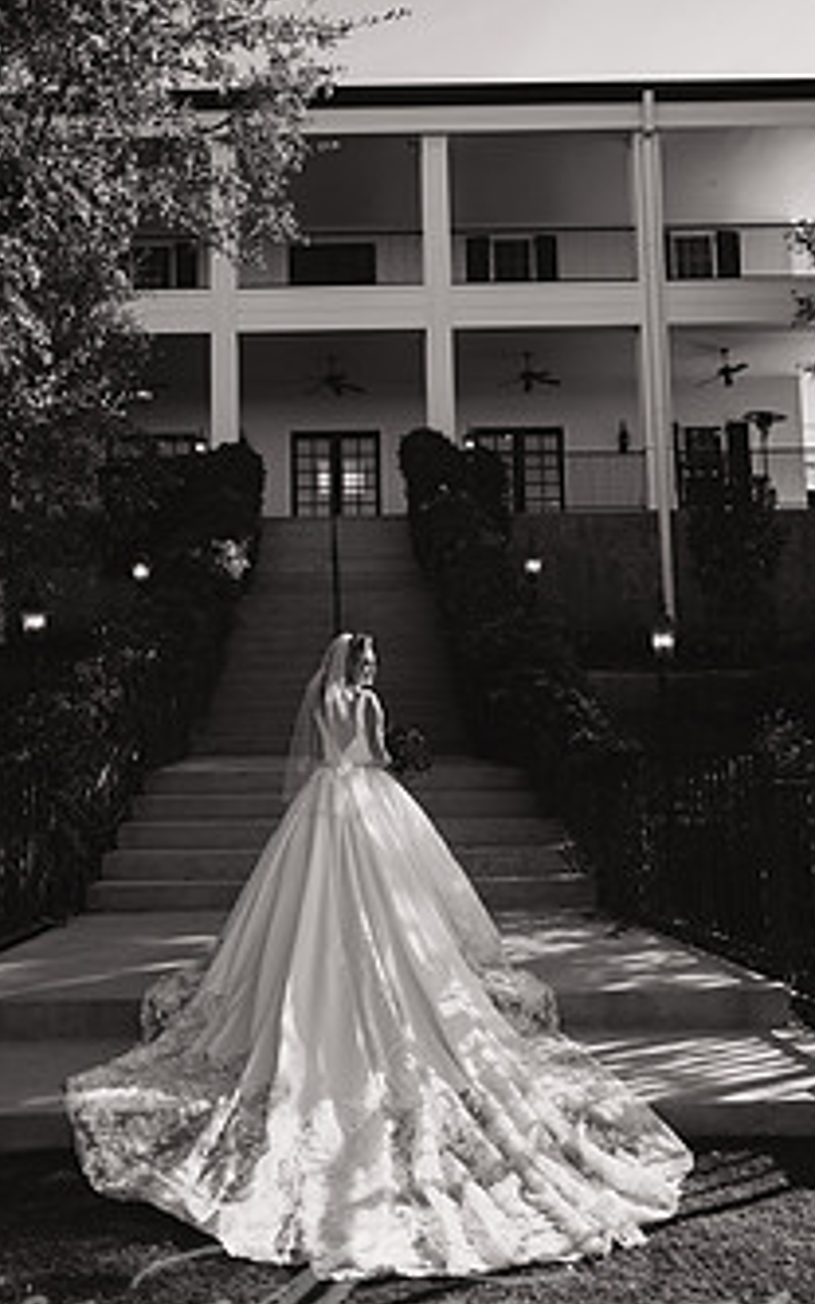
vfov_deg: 58.1
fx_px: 1173
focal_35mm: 33
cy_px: 603
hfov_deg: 38.2
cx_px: 331
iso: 80
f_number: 2.8
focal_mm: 24
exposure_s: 1/800
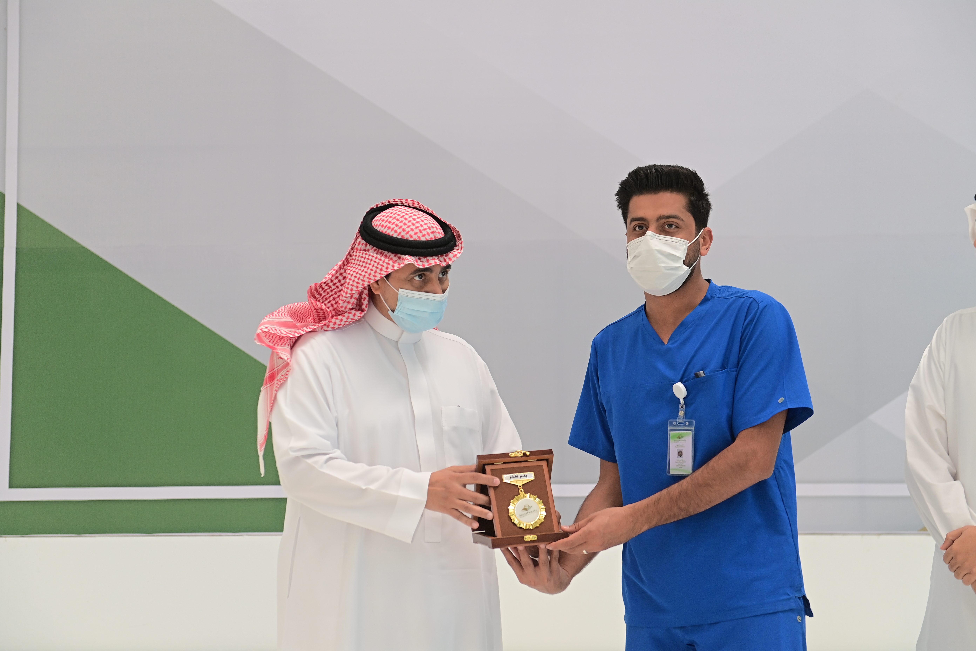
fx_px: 1898
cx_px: 488
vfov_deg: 19.5
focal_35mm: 70
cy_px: 326
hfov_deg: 28.8
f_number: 3.5
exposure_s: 1/100
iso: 1000
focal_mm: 70
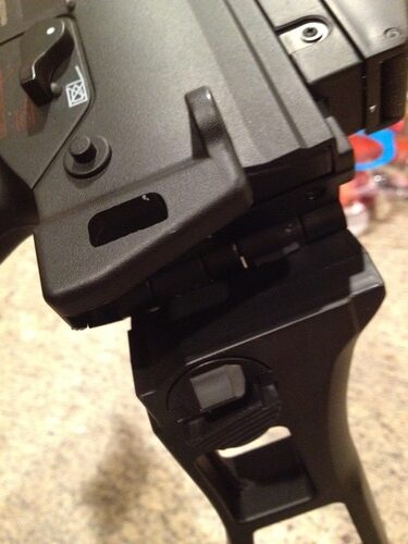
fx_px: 550
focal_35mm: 35
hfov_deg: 40.7
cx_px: 204
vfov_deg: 52.6
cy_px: 272
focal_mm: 4.28
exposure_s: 1/15
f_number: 2.4
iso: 800
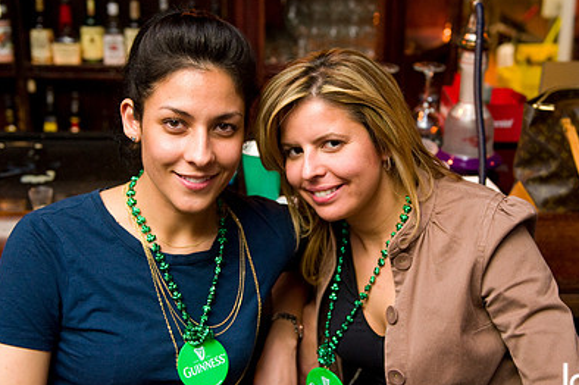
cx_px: 328
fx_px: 852
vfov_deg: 25.4
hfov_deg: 37.5
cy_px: 157
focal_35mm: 53
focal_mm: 36
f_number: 3.2
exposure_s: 1/125
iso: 1600
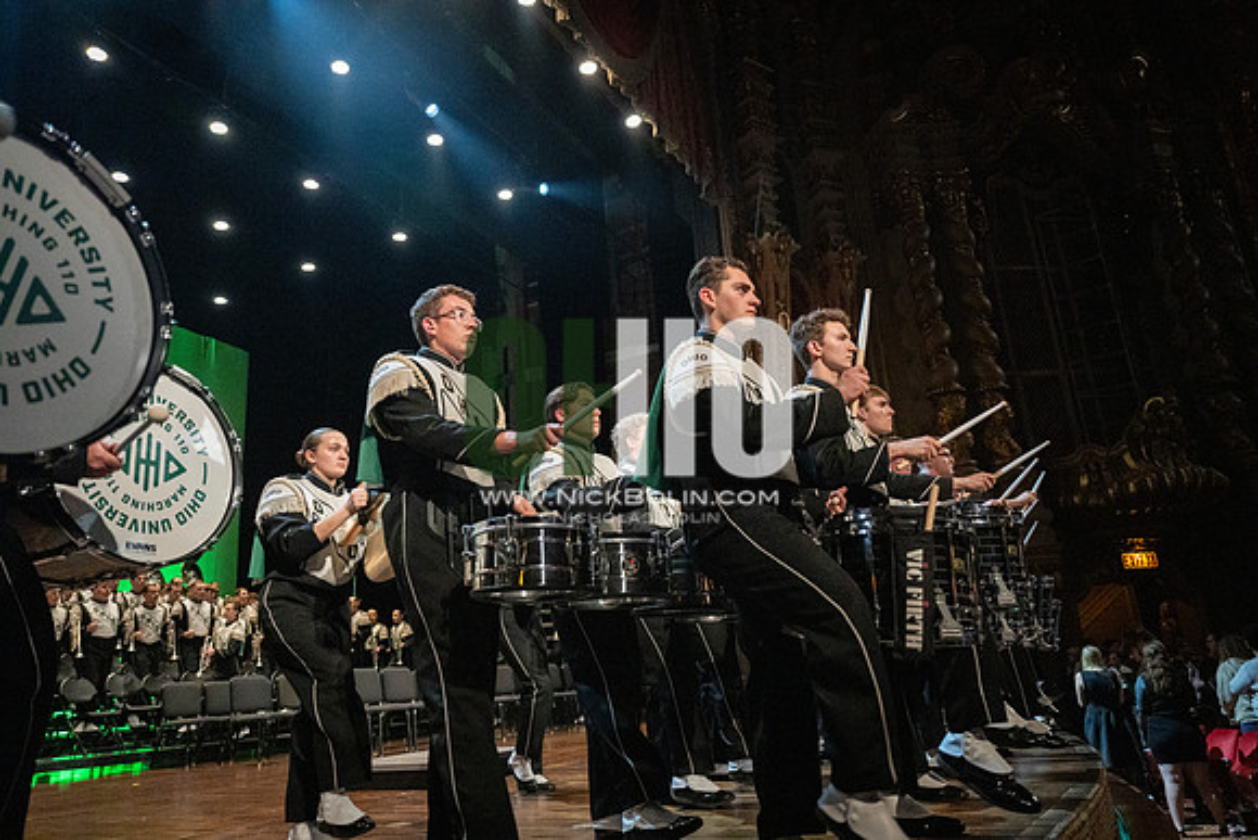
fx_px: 874
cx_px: 629
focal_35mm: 25
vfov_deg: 51.3
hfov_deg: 71.5
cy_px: 420
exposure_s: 1/500
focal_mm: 25
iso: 12800
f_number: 2.8
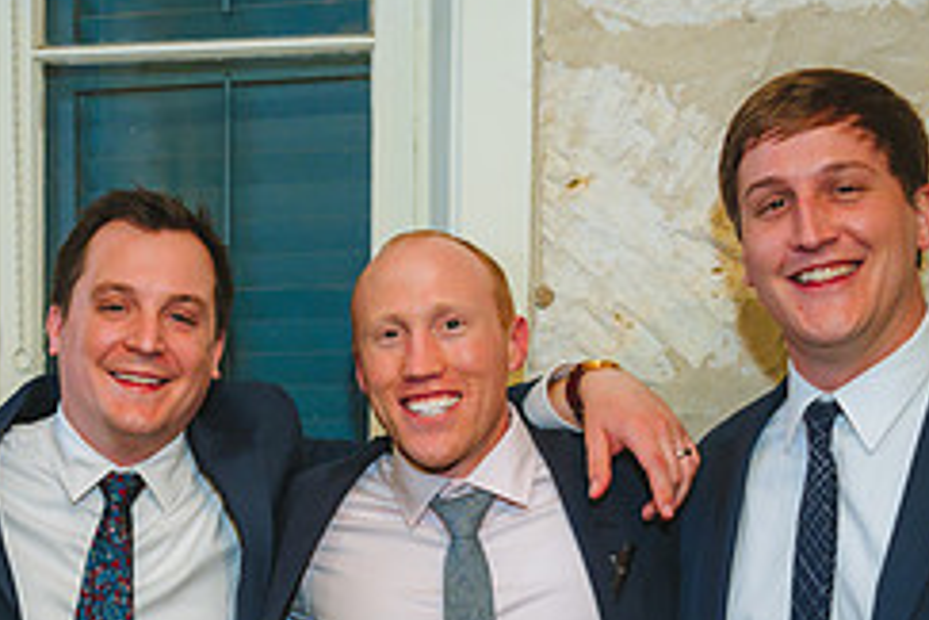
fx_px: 2193
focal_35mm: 85
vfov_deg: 15.6
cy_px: 677
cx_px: 291
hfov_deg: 23.8
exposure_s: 1/80
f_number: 2.8
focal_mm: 35
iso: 2000
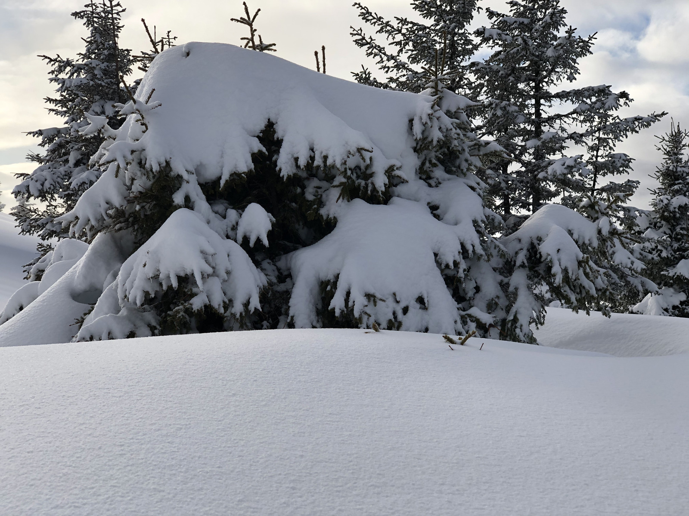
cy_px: 258
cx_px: 344
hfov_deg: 36.8
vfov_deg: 28.0
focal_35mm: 52
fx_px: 1035
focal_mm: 6
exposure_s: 1/2114
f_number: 2.4
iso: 16
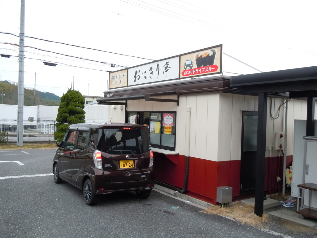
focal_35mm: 33
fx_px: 302
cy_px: 119
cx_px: 158
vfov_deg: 42.9
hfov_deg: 55.4
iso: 160
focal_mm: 5.9
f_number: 4
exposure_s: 1/125
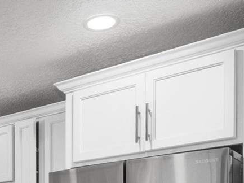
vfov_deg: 20.2
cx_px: -15
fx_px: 451
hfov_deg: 28.0
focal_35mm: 64
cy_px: 261
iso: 320
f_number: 8
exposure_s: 1/1.67
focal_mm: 12
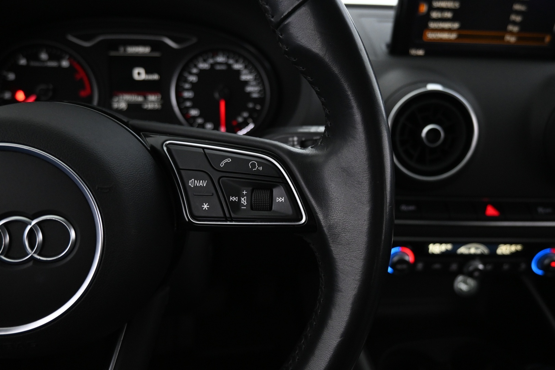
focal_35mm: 24
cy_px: 185
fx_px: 370
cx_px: 278
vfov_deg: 53.1
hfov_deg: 73.7
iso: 2000
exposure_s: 1/25
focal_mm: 16
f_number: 3.5
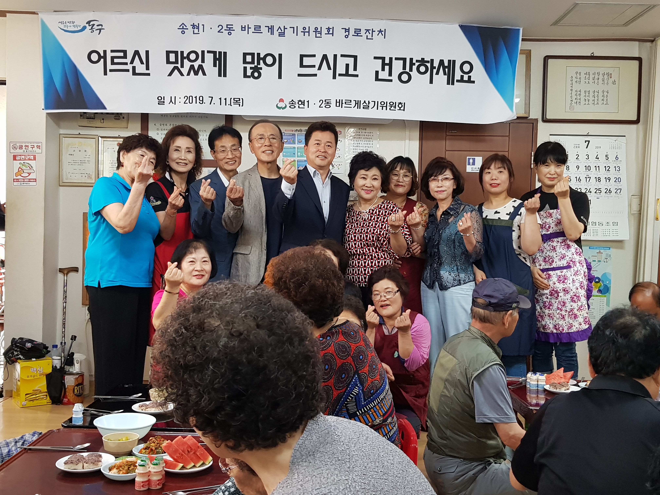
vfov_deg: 53.1
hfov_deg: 67.3
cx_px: 330
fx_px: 496
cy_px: 248
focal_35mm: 26
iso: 250
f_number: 1.7
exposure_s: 1/60
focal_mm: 4.3
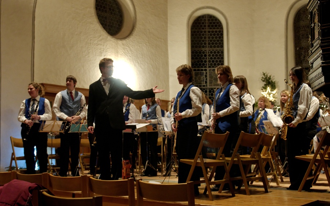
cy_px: 108
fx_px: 400
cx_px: 165
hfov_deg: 44.8
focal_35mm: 45
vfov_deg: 28.9
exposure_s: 1/40
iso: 1600
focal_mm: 29
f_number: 2.8
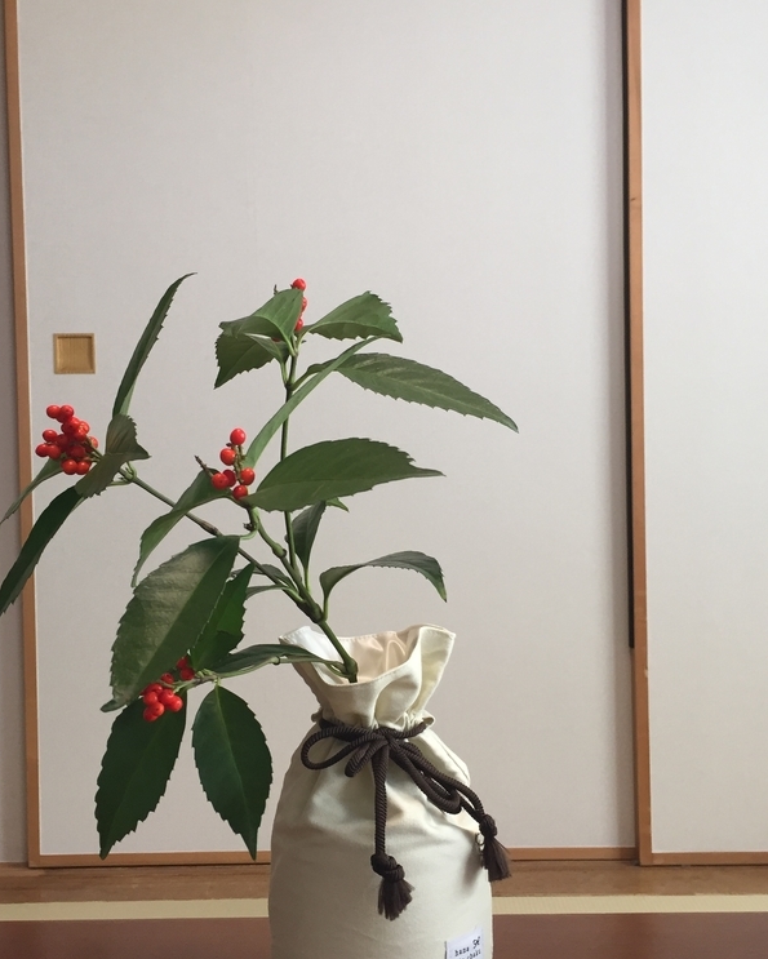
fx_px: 1107
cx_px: 368
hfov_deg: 38.2
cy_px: 490
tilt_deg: -1.7
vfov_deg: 46.8
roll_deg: +0.9
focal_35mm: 39
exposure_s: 1/30
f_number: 2.2
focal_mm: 4.15
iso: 32
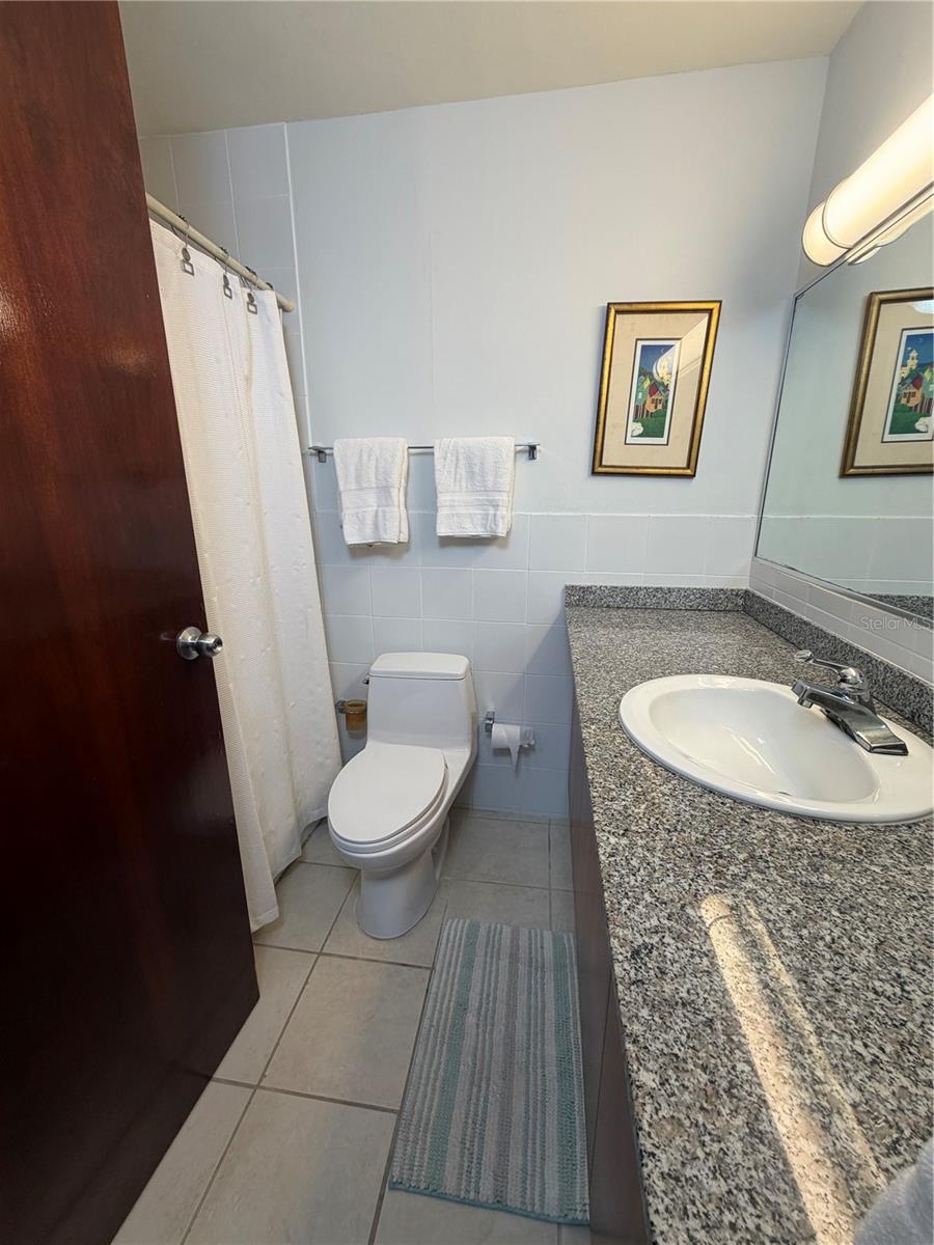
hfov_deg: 85.7
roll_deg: +0.1
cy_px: 622
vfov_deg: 102.1
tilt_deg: -15.2
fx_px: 504
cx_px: 467
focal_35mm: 14
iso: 100
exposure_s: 1/120
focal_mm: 2.22
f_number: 2.2
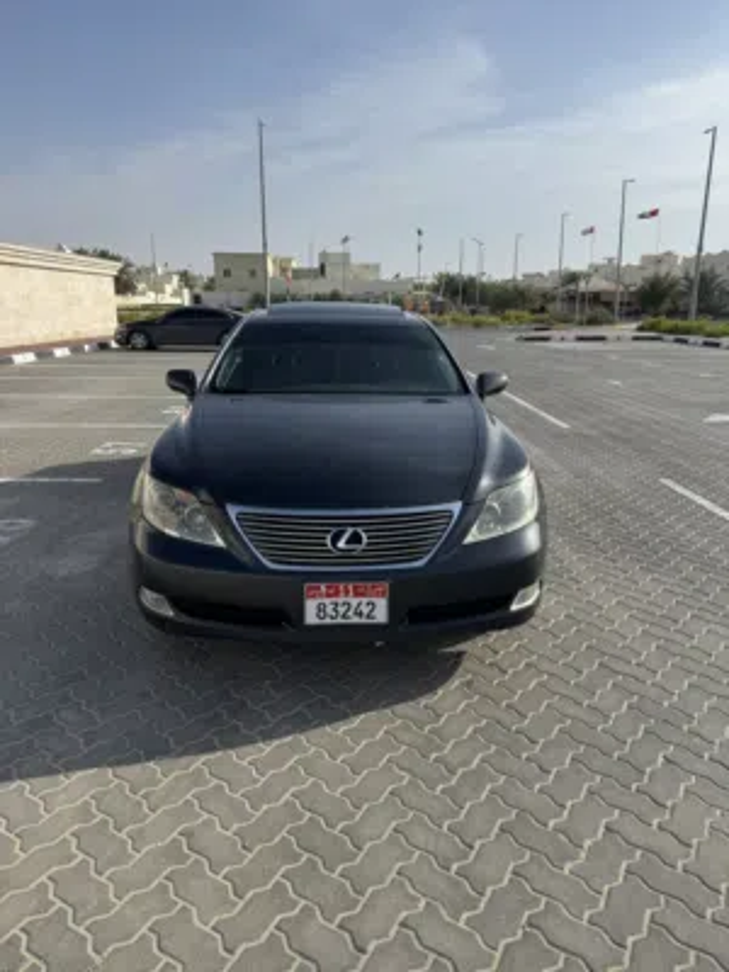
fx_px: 674
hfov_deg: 56.8
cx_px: 364
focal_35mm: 24
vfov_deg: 71.6
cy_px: 486
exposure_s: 1/6410
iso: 80
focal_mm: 6.76
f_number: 1.78
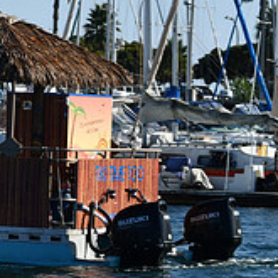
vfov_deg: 5.6
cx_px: -197
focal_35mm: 314
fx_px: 2853
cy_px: 46
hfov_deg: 5.5
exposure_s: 1/500
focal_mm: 70
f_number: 8
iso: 125
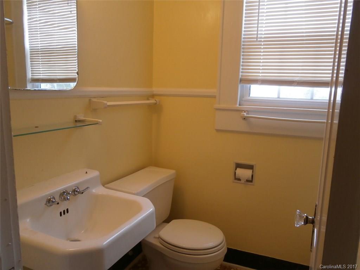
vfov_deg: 53.1
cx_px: 180
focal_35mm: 26
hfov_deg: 67.3
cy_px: 135
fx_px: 270
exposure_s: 1/30
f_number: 2.8
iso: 100
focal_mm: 4.7
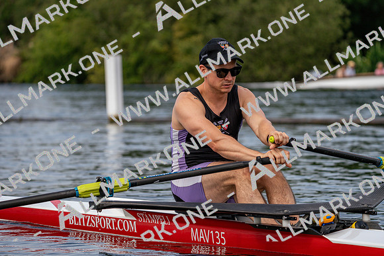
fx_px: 2134
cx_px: 192
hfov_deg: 10.3
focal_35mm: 200
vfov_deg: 6.9
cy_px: 128
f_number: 5.6
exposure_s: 1/1600
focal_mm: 200
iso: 320
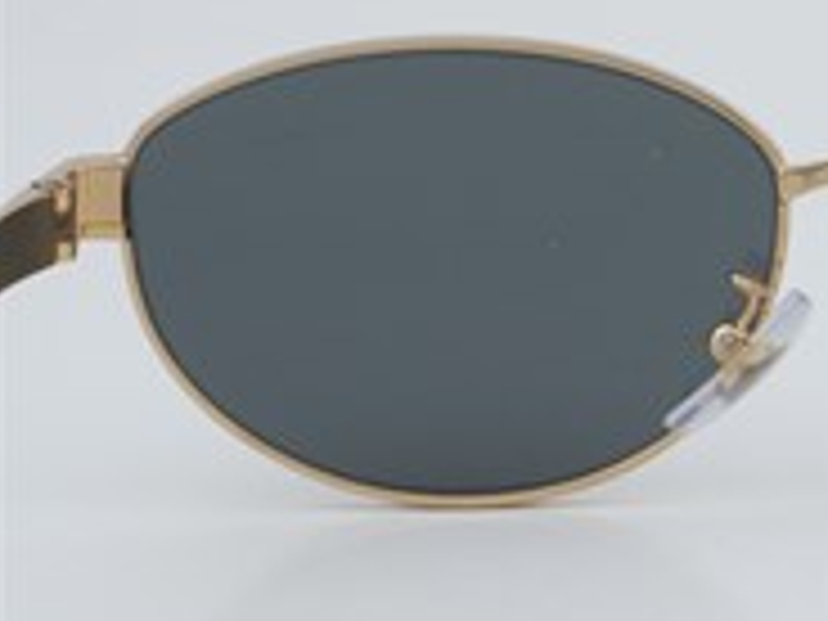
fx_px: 4115
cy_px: 270
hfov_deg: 11.3
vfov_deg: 8.6
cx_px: 896
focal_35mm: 172
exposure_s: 1/4
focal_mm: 55
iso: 100
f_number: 29
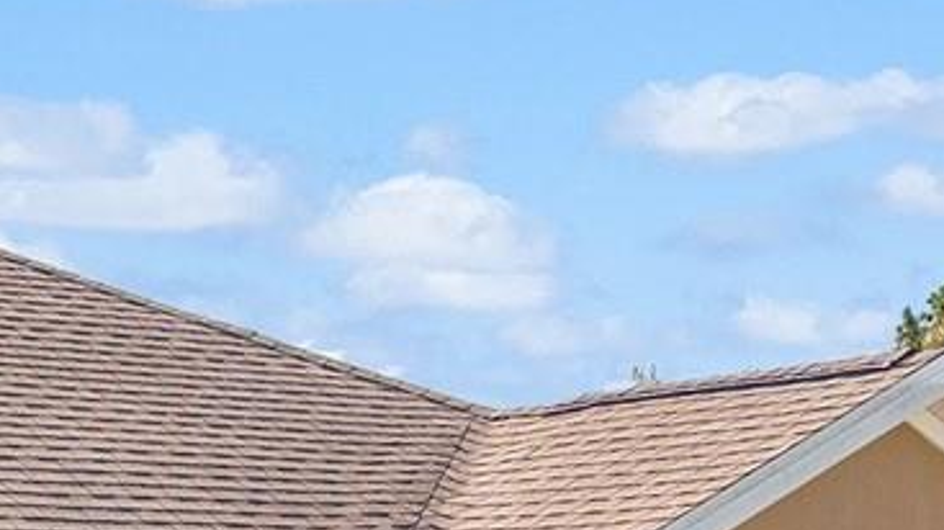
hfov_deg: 18.3
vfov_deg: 10.1
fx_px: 2852
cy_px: 895
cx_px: -3
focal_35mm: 114
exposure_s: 1/4000
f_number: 1.8
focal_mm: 8.67
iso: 240
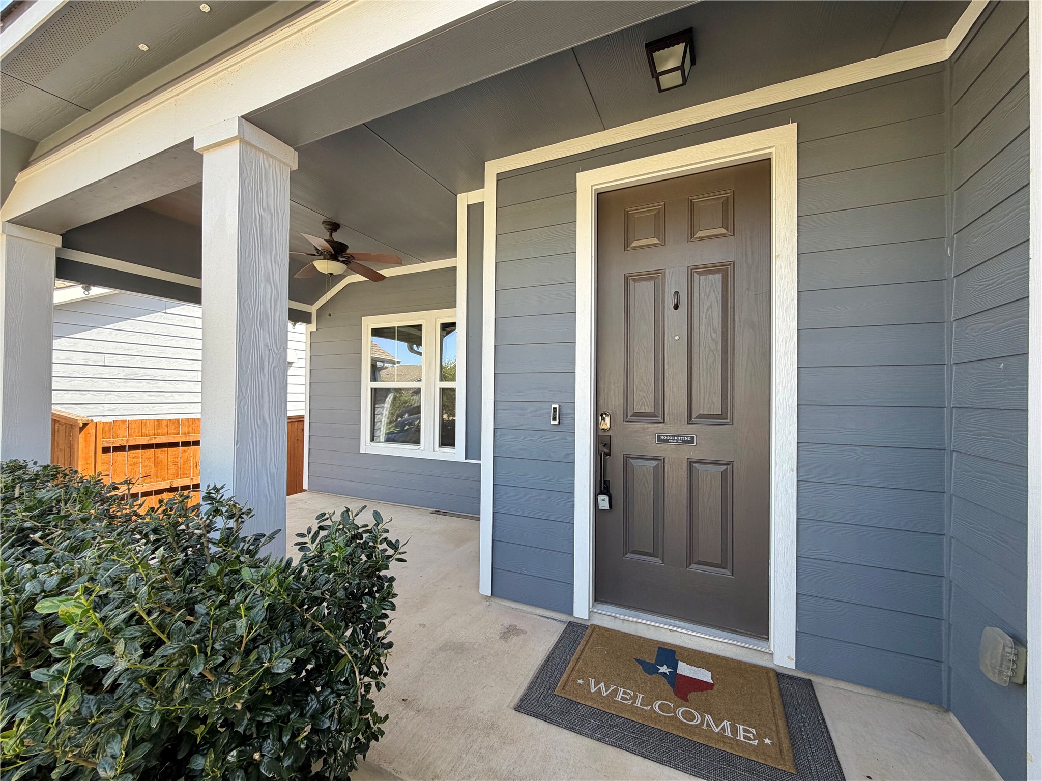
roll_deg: -1.2
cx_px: 521
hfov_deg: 102.1
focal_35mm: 14
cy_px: 390
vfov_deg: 85.7
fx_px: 421
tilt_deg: +0.1
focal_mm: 2.22
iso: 40
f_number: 2.2
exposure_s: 1/174
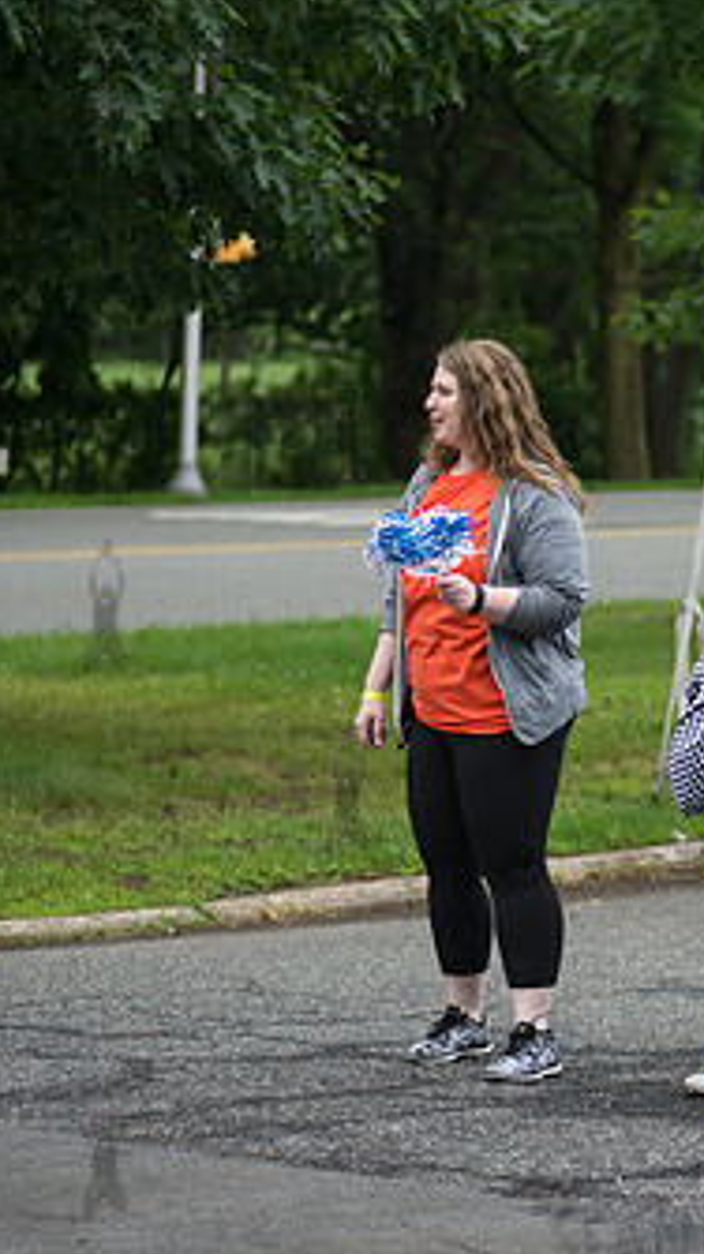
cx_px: 828
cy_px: 605
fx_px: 5186
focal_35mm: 156
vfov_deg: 13.8
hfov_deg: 7.7
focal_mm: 86
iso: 200
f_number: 3.5
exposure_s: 1/800
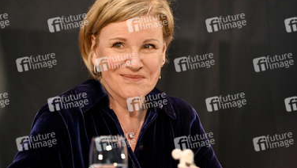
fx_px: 1978
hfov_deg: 8.6
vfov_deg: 4.8
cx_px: 126
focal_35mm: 251
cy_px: 82
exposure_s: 1/400
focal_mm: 200
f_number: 2.8
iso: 800
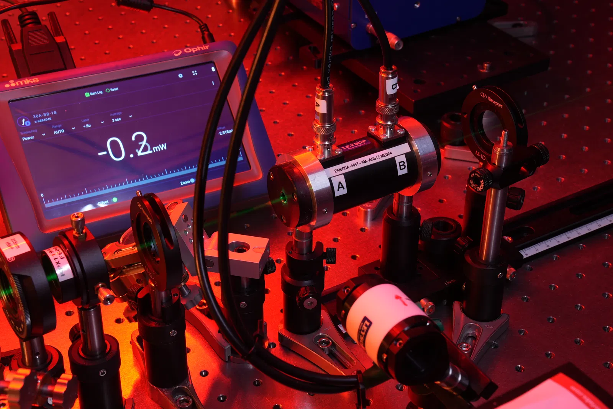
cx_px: 306
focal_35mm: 61
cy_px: 204
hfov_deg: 32.9
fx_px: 1039
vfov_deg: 22.3
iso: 100
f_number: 16
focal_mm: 61
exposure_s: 6
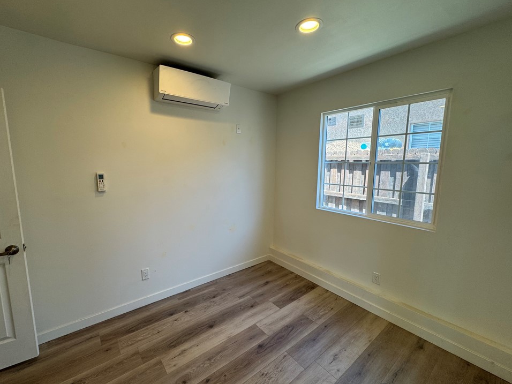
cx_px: 240
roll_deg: -1.0
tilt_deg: -8.4
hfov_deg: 98.0
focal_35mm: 15
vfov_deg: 81.7
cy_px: 192
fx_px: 222
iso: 64
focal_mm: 2.22
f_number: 2.2
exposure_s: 1/120
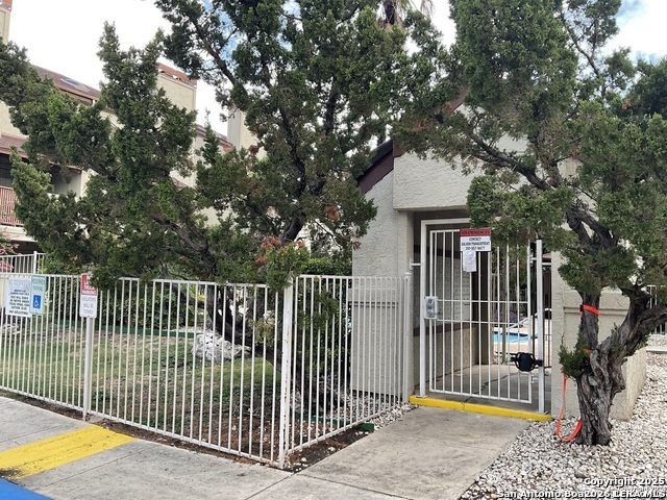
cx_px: 334
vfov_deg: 48.2
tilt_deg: +4.7
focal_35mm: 29
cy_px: 250
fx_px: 559
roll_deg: -1.1
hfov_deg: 61.7
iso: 16
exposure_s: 1/126
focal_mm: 3
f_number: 1.8
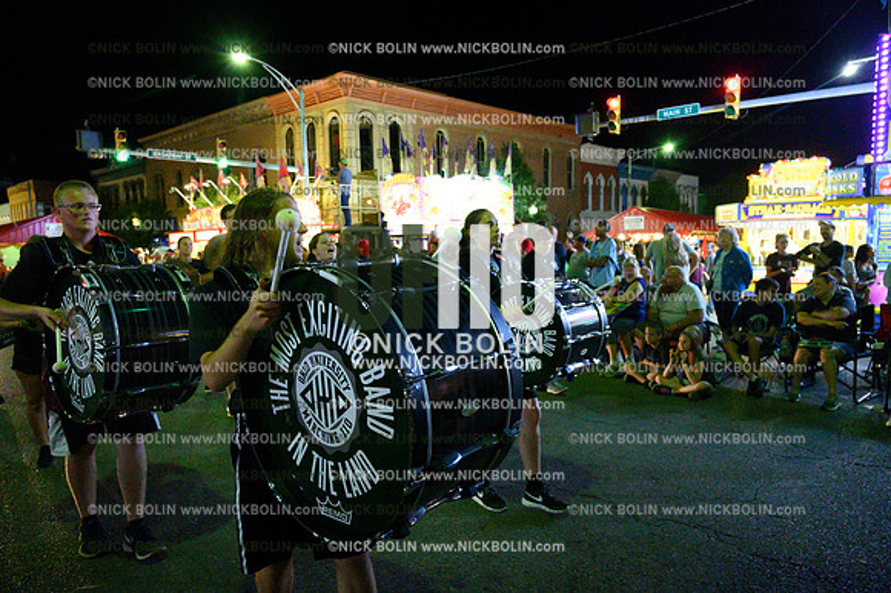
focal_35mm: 24
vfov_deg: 53.1
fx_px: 594
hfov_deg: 73.8
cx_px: 446
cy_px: 296
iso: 32000
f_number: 4
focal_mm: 24
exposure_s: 1/400
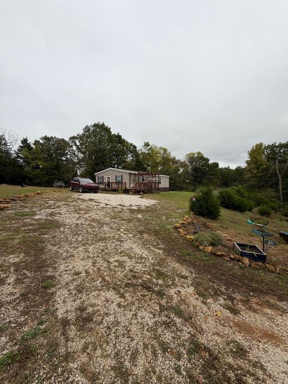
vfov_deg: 102.1
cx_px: 144
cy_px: 192
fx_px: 155
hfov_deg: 85.7
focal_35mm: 14
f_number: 2.2
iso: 50
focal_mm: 2.22
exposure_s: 1/291
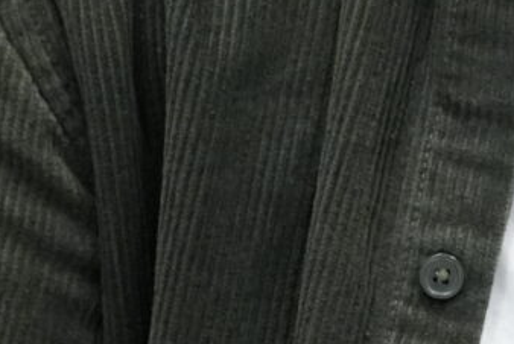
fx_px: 5945
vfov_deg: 3.3
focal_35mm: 416
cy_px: -217
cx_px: 578
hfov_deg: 4.9
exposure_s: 1/160
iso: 2500
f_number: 4
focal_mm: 55
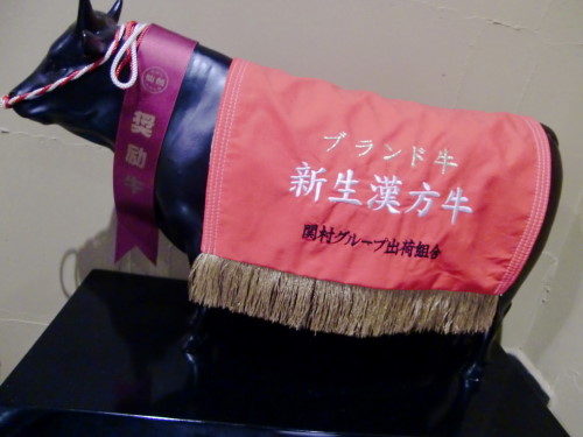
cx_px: 292
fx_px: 472
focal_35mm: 28
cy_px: 218
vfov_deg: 49.7
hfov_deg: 63.4
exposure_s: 1/10
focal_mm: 4.9
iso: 400
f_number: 2.6
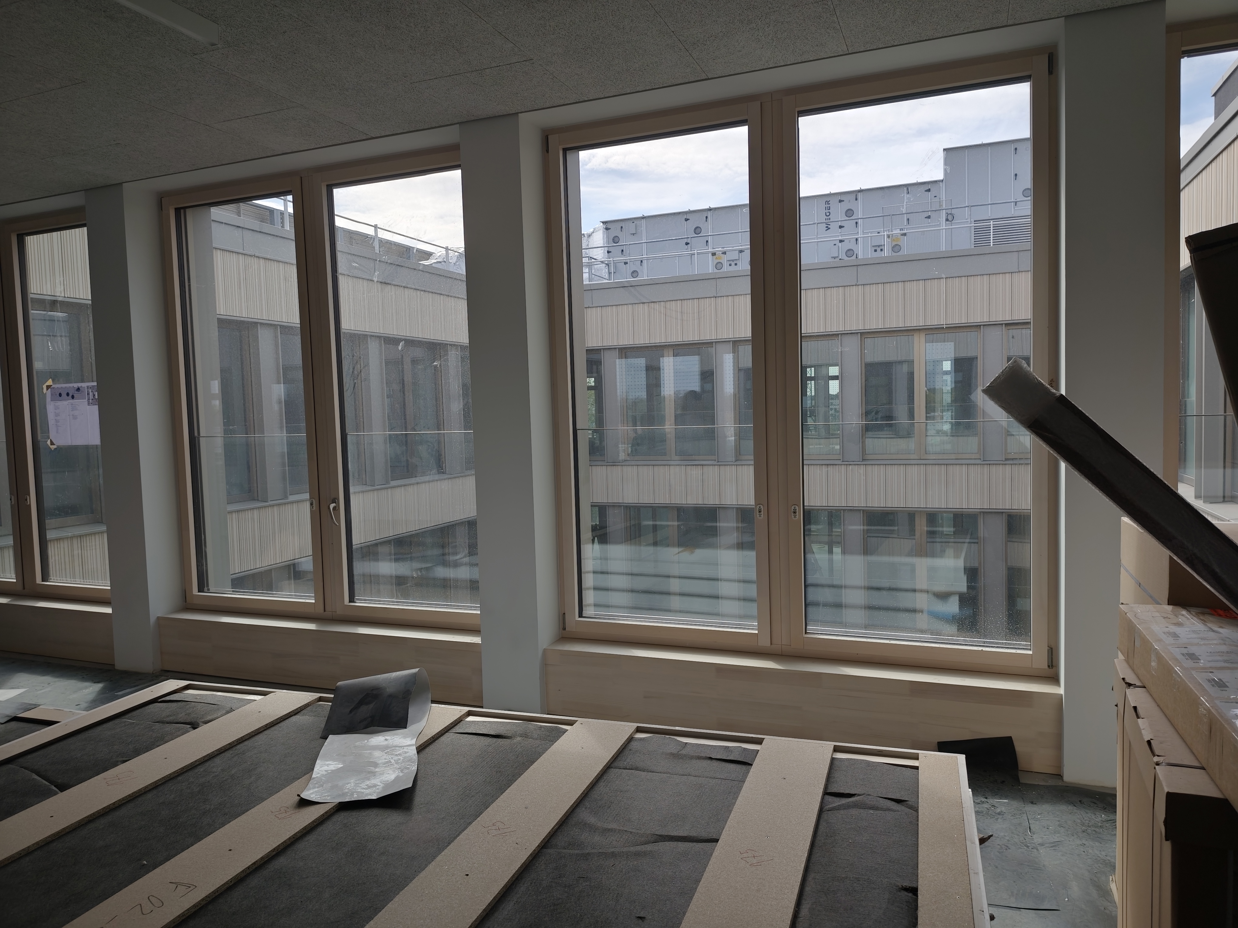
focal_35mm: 23
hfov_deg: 73.9
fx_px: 823
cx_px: 619
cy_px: 464
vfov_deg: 58.9
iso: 50
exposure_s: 1/152
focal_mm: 6.19
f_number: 1.65
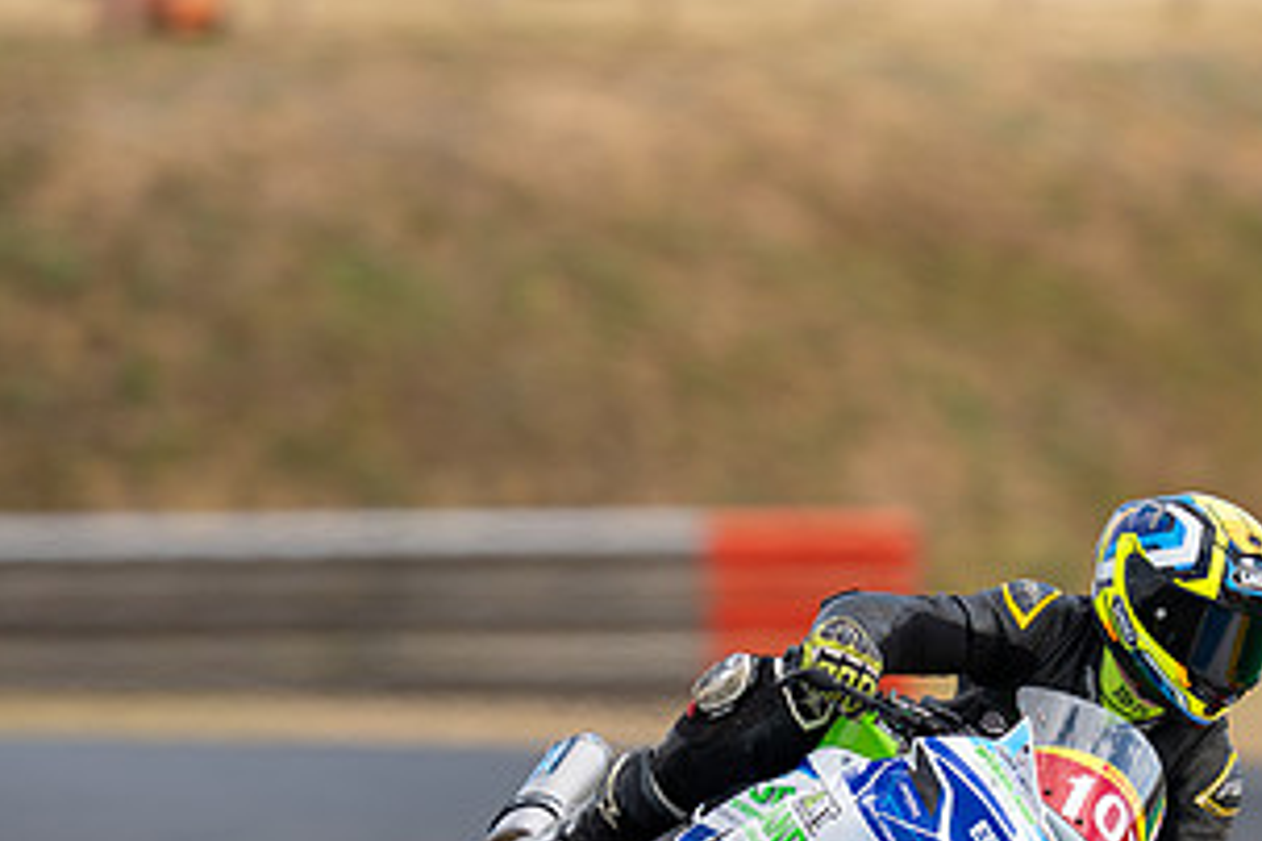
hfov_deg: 2.7
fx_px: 26815
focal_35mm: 765
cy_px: 801
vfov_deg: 1.8
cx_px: 766
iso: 64
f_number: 4
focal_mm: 400
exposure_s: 1/400
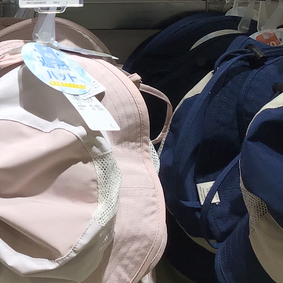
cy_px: 29
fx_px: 999
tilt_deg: -4.3
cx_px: -111
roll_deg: -0.7
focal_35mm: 108
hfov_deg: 15.2
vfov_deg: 15.9
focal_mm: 3.3
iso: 25
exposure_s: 1/119
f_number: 2.4
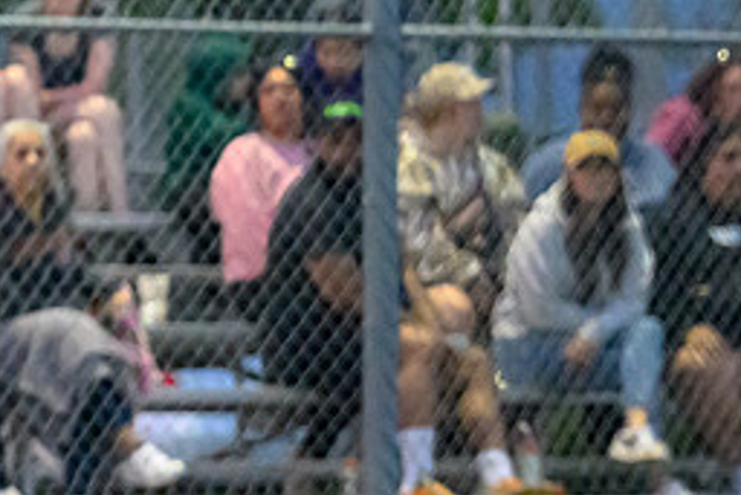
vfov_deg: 3.5
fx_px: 8032
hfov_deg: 5.2
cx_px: -467
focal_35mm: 390
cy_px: 101
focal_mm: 105
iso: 10000
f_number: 2.8
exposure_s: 1/2000
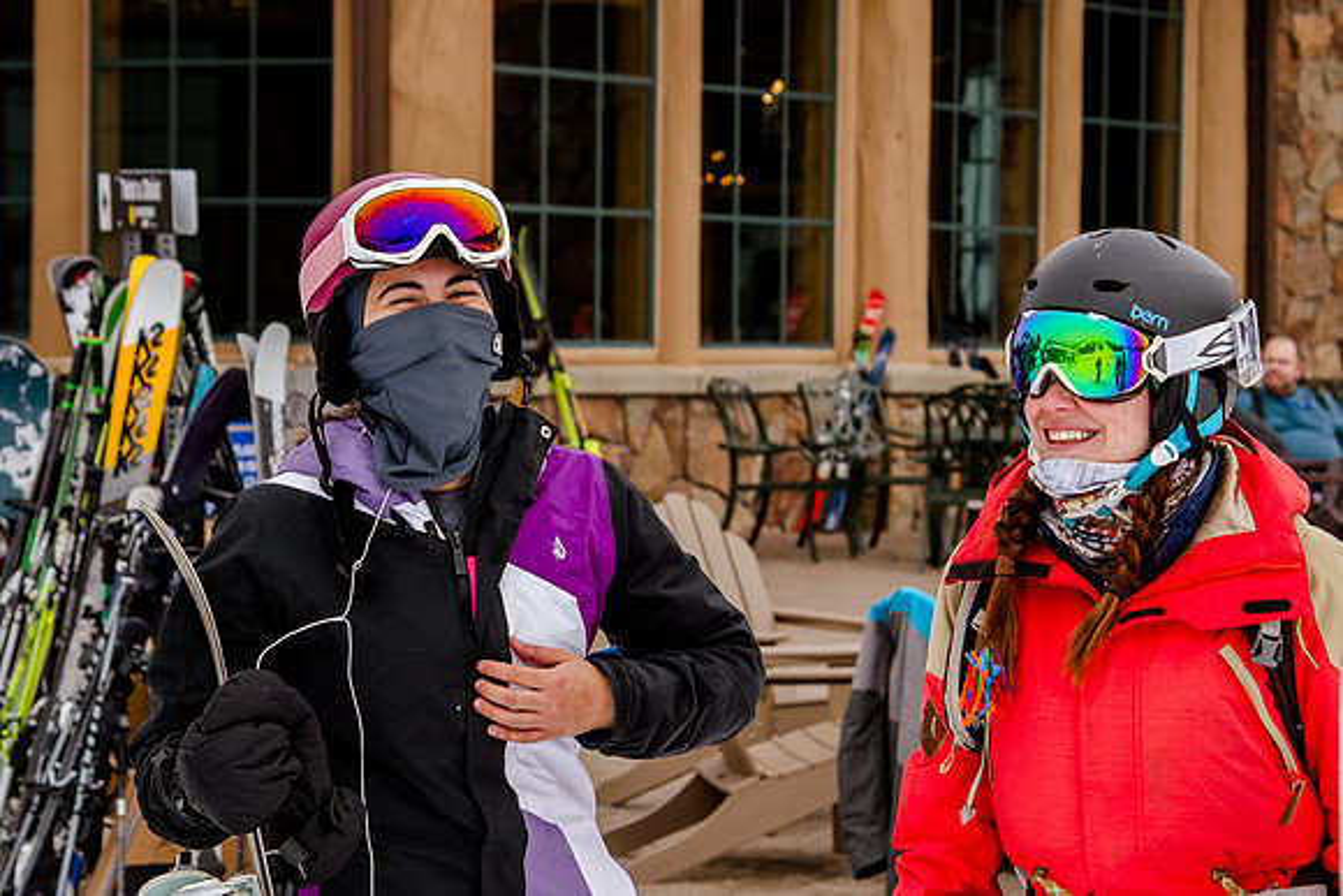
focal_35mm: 128
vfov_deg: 10.7
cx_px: 732
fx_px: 4765
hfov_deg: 16.0
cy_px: 396
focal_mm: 65
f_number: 5.6
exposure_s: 1/1000
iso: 400
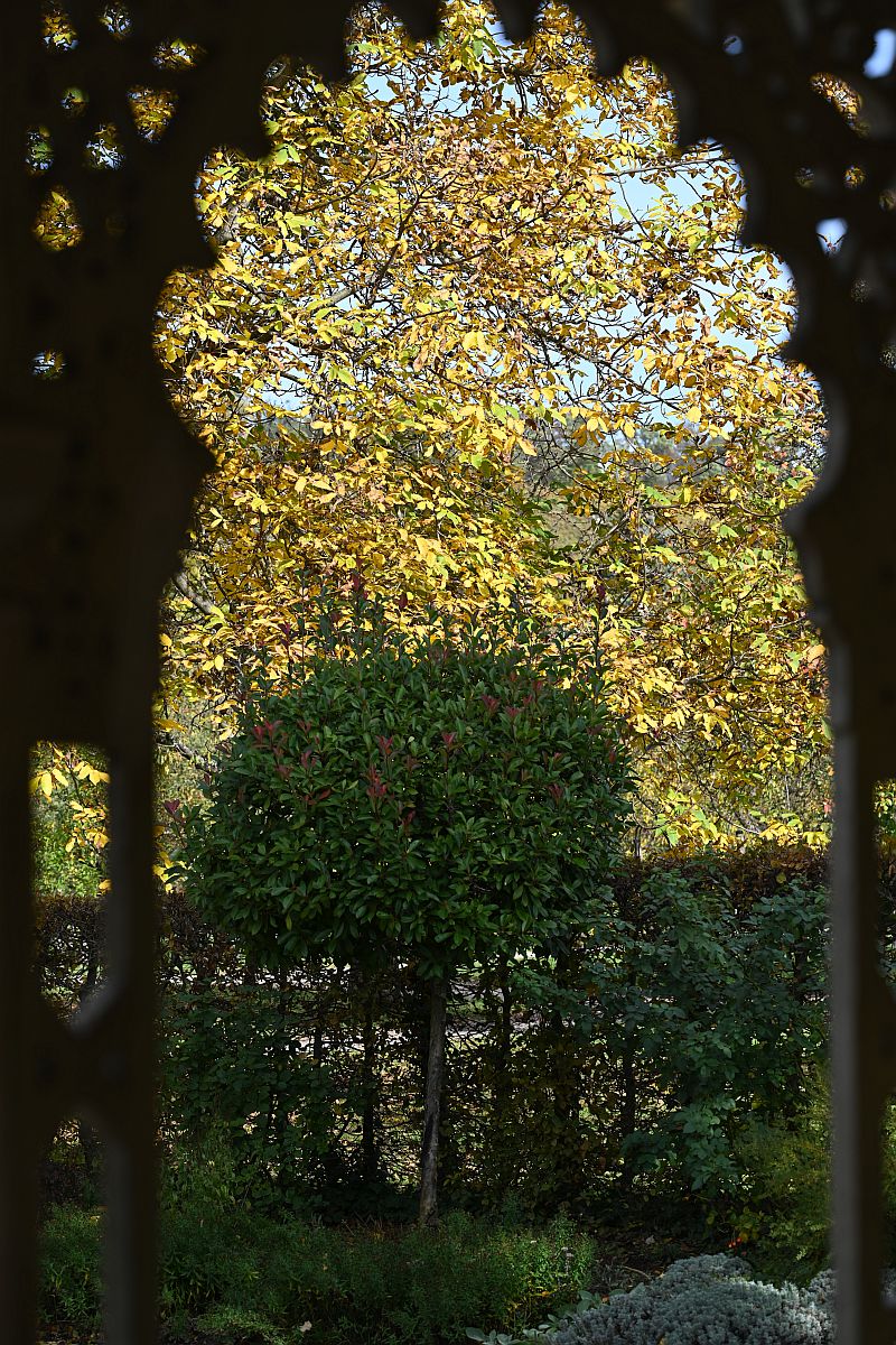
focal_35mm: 105
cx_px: 448
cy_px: 672
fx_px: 3920
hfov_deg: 13.0
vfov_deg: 19.5
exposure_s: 1/320
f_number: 6.3
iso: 100
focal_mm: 105
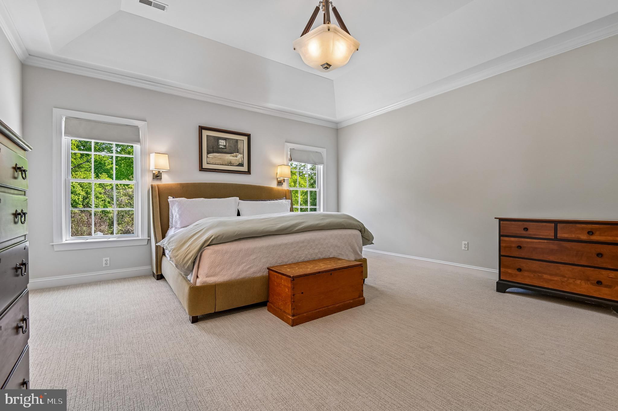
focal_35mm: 16
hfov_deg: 96.8
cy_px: 206
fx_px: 274
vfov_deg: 73.7
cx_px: 309
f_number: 8
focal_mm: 16
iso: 100
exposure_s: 1/13
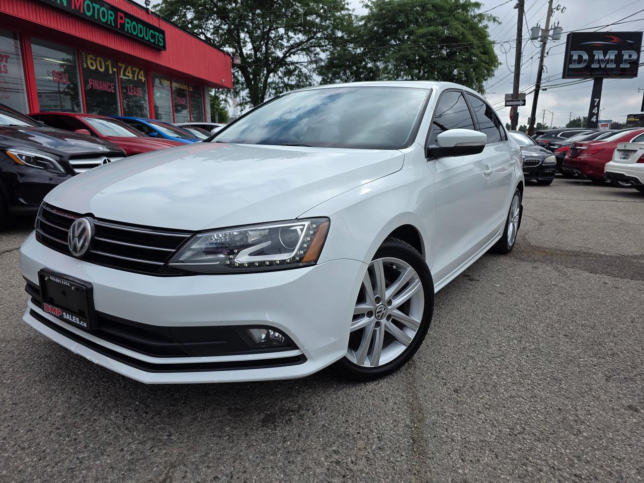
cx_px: 322
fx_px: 428
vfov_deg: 58.9
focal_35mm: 23
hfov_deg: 73.9
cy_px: 242
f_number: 1.7
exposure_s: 1/5296
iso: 80
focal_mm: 6.3
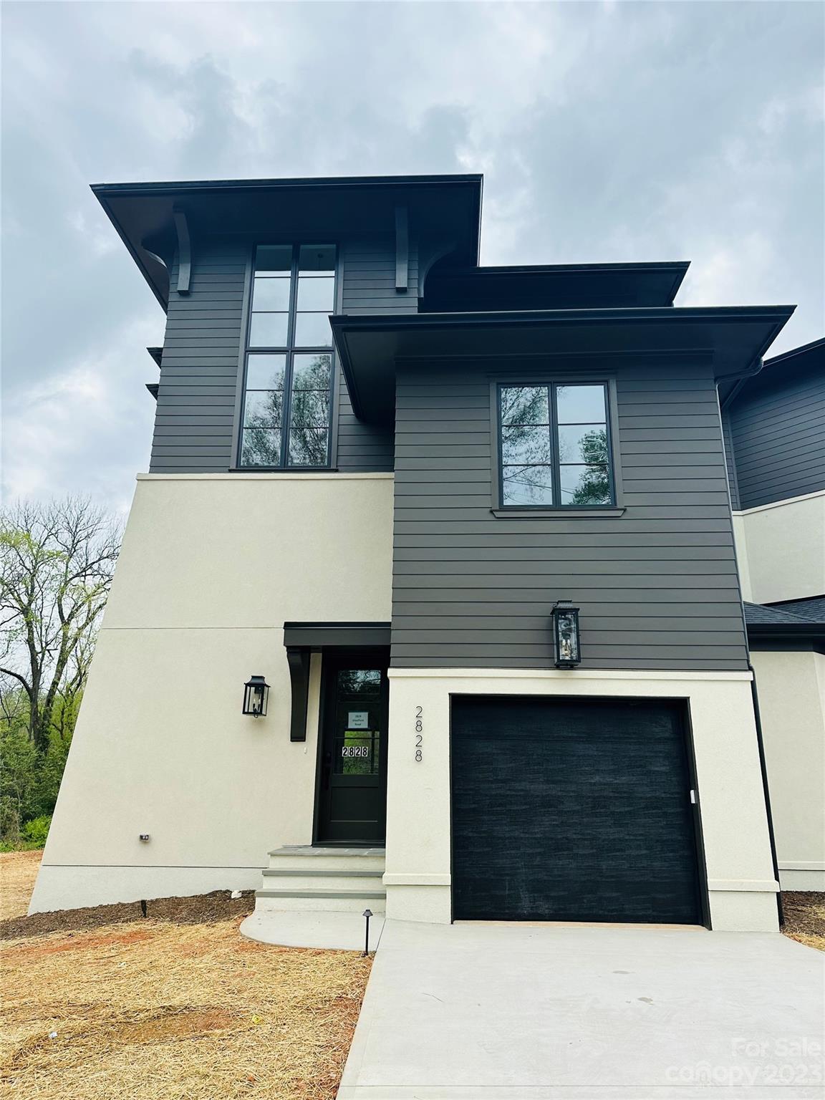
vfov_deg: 71.6
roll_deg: -0.9
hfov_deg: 56.8
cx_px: 412
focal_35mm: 24
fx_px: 763
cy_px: 550
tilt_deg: +17.2
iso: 80
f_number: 1.78
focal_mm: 6.86
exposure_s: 1/1357
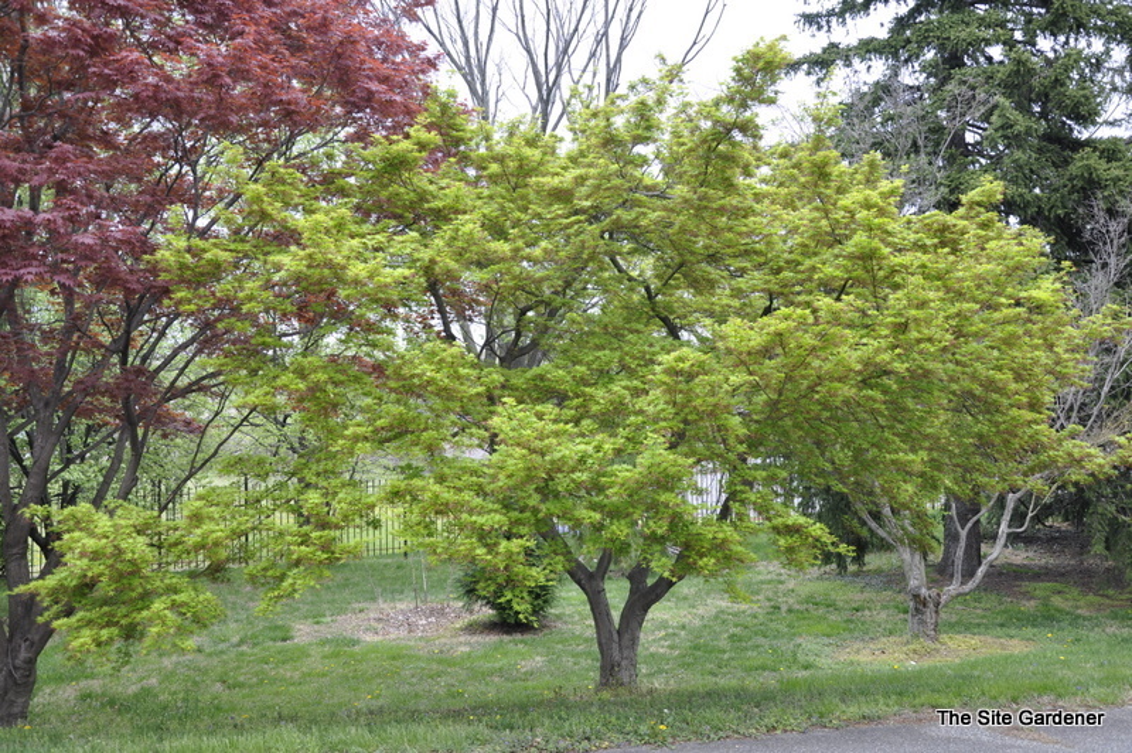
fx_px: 1131
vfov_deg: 36.8
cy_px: 376
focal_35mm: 36
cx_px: 566
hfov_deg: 53.2
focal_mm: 24
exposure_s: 1/125
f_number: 5.6
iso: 200
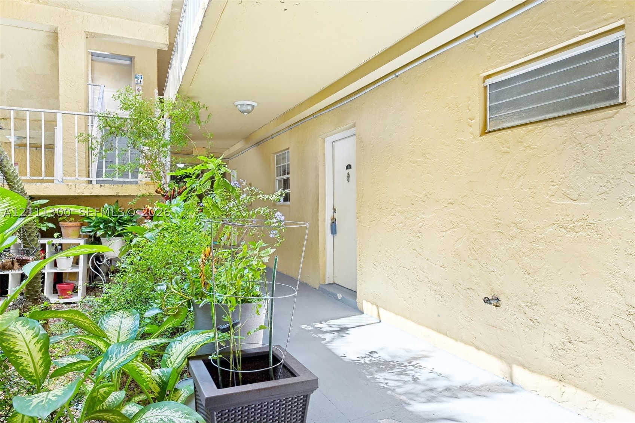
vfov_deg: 57.2
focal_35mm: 22
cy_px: 212
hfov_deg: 78.6
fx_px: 388
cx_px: 318
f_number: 8
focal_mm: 22
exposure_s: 1/25
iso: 100
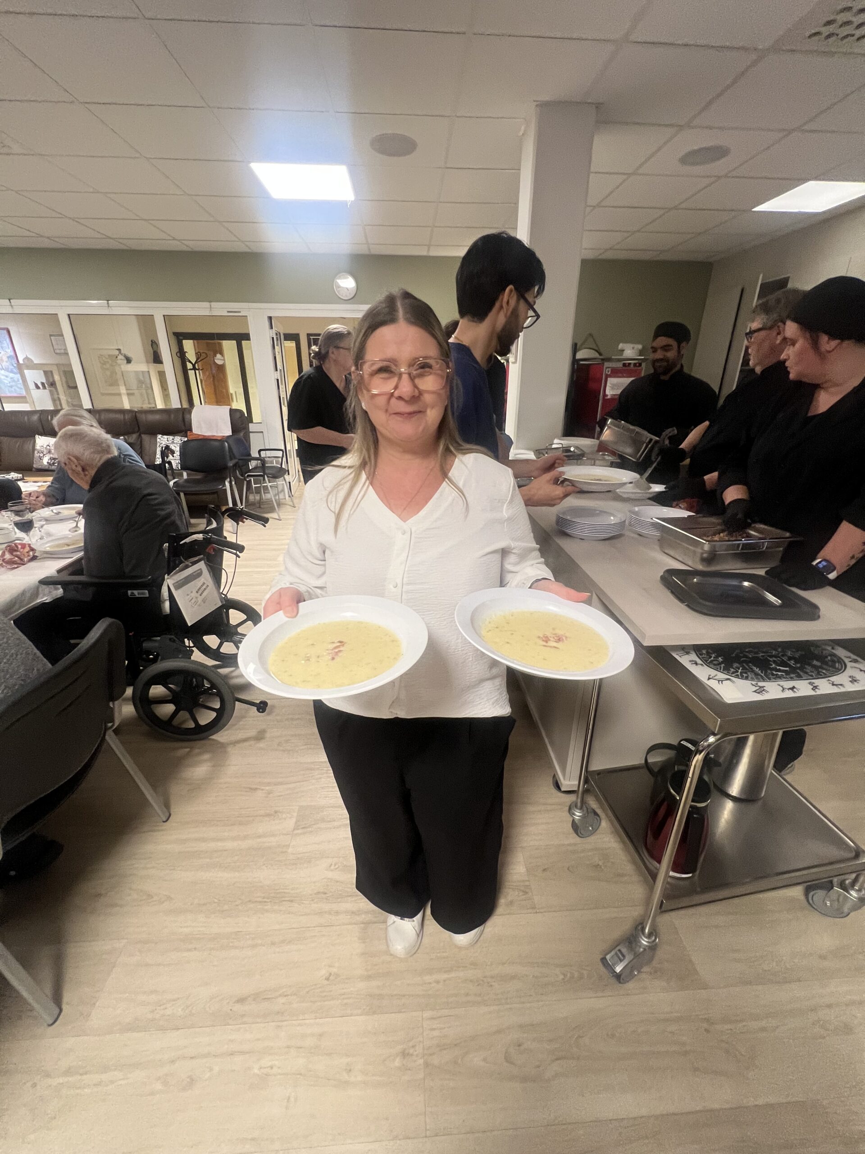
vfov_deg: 106.2
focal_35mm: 13
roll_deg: -0.7
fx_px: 433
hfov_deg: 89.9
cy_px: 577
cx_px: 432
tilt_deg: -22.0
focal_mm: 1.57
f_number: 1.8
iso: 250
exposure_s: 1/50
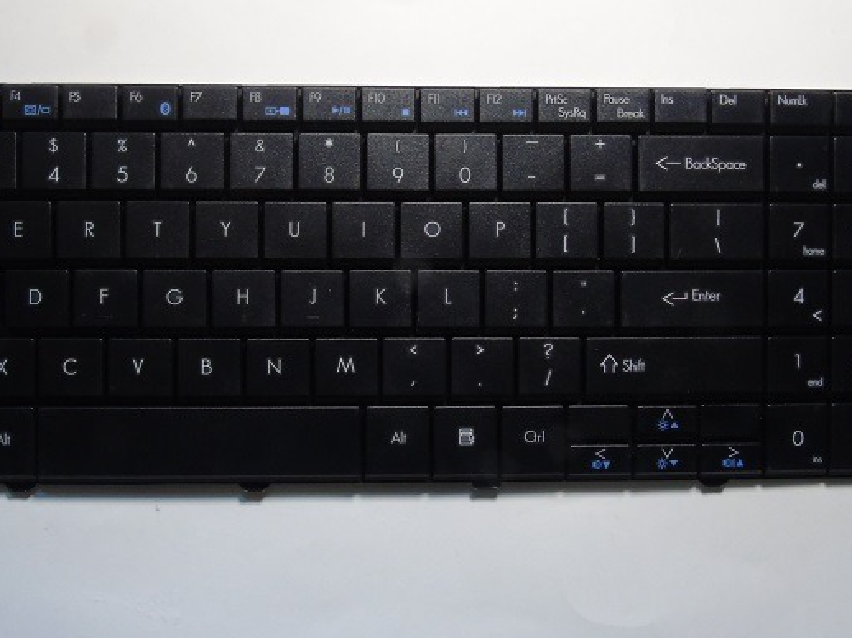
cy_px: 263
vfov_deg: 34.2
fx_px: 1033
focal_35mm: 42
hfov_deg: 44.7
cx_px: 357
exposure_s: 1/13
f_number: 6.4
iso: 200
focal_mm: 5.2
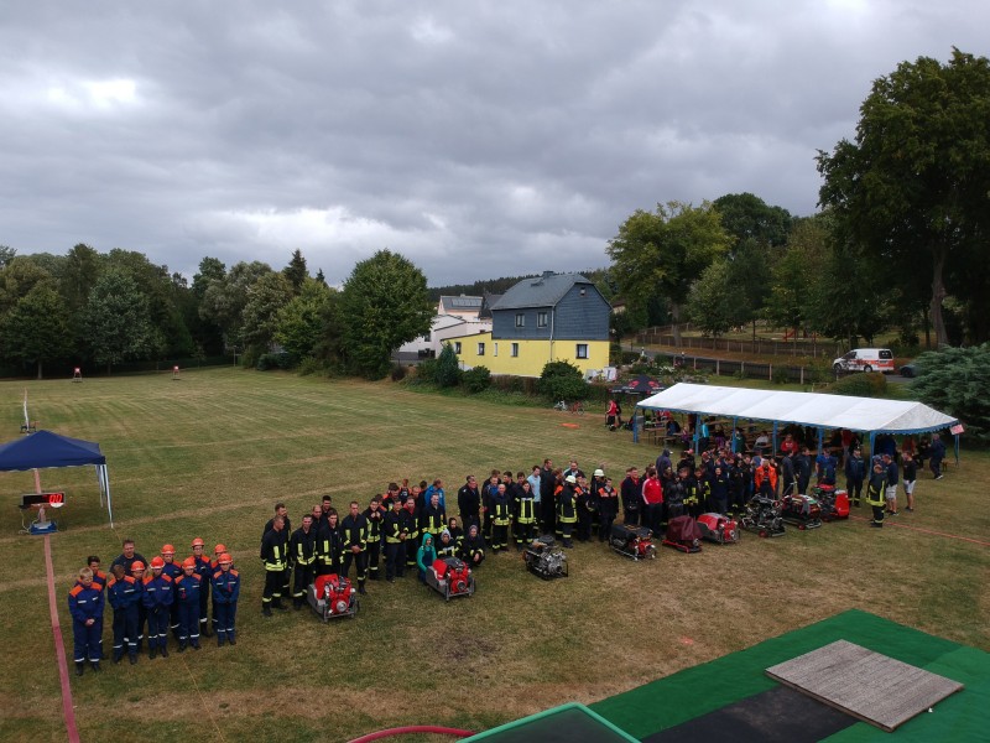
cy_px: 372
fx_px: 715
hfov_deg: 69.4
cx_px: 495
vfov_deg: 54.9
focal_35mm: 25
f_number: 2.6
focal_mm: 4.49
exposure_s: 1/500
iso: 100
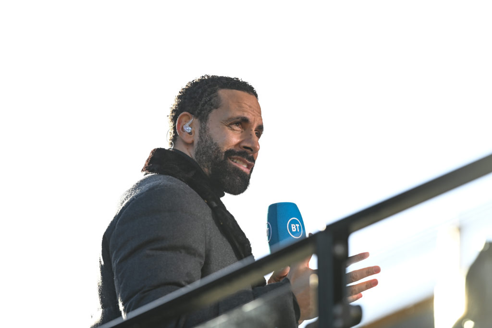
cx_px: 246
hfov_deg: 5.2
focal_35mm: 400
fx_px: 5467
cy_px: 164
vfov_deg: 3.4
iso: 200
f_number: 4.5
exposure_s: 1/400
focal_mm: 400
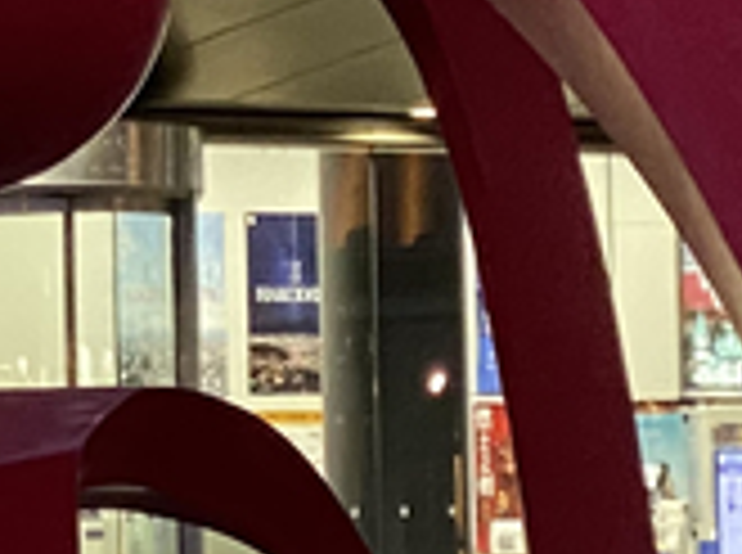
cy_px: -243
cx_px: -216
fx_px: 8106
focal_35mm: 379
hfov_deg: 5.2
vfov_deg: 3.9
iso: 250
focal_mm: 6
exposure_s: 1/50
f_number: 2
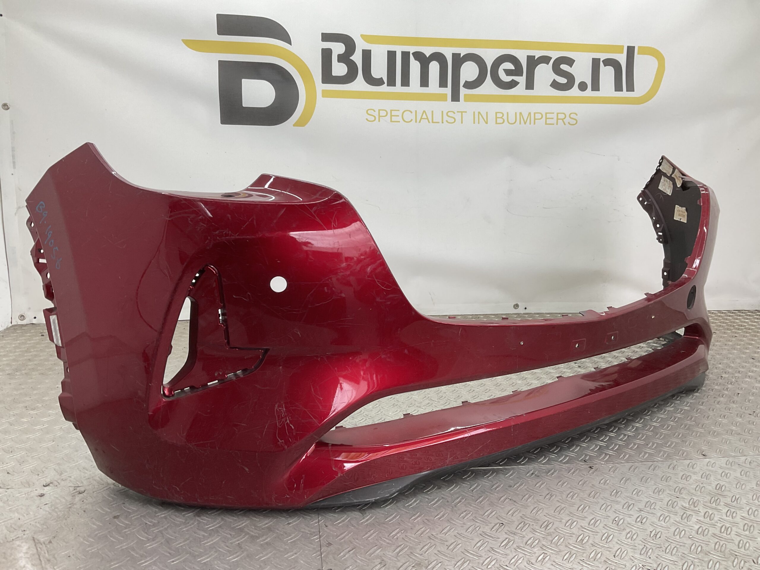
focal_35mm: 29
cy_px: 285
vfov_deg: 48.2
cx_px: 380
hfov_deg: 61.7
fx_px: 637
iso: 25
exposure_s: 1/120
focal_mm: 3
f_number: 1.8
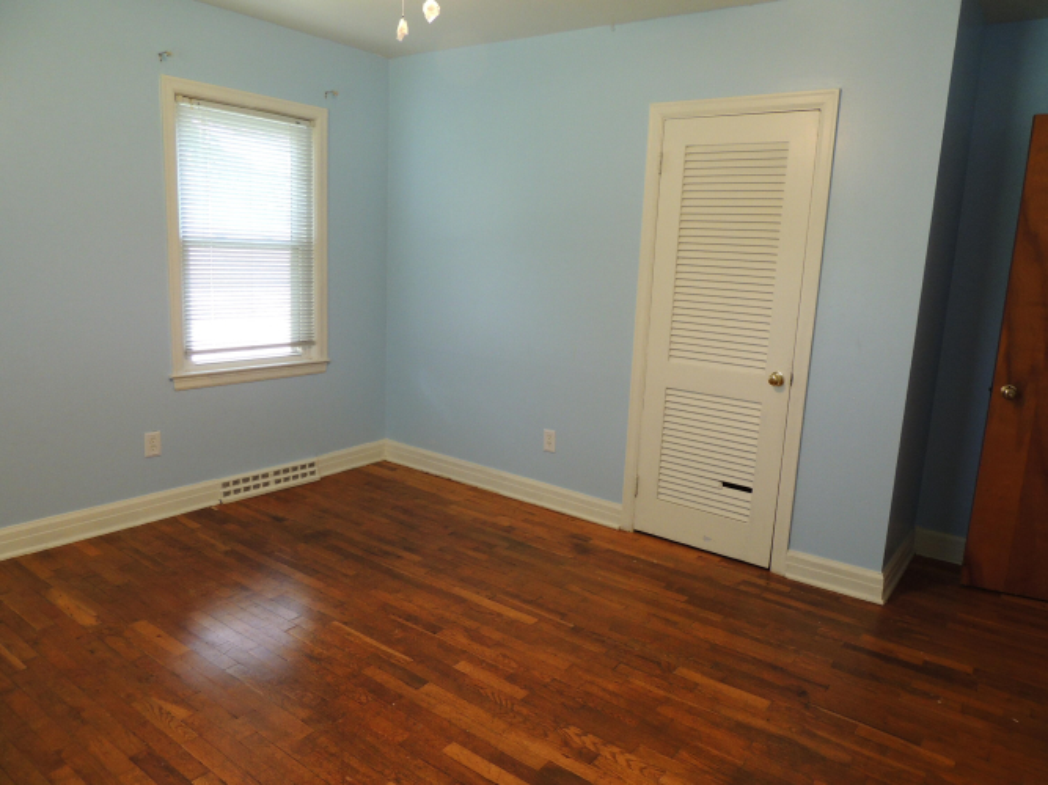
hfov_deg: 71.6
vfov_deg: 56.8
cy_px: 392
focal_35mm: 24
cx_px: 524
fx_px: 726
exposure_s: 1/30
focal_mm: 4.3
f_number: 3
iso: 250
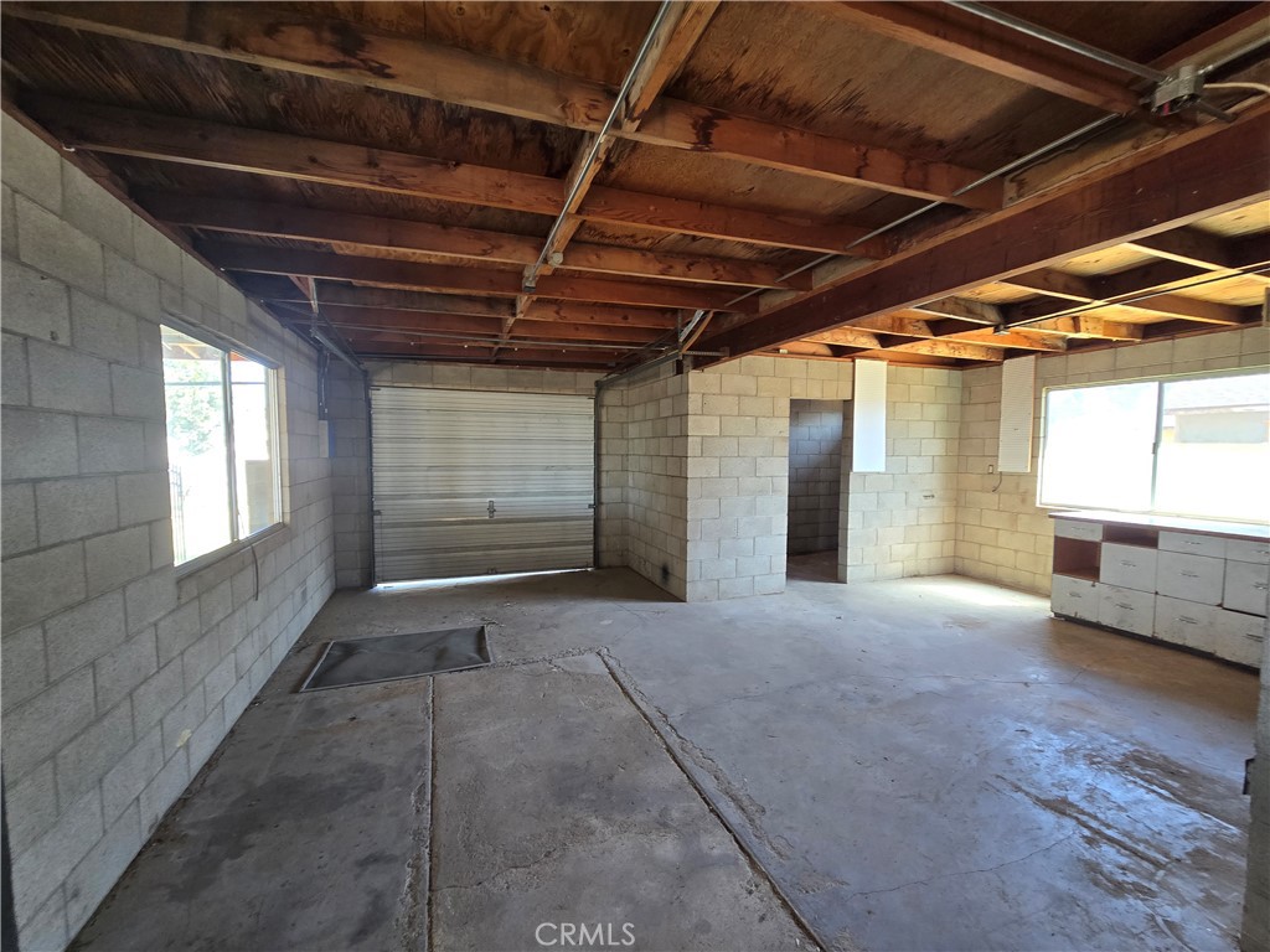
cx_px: 635
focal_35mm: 13
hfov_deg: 106.2
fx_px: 477
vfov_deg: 89.9
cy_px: 476
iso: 160
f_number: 2.2
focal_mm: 2.2
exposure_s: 1/60
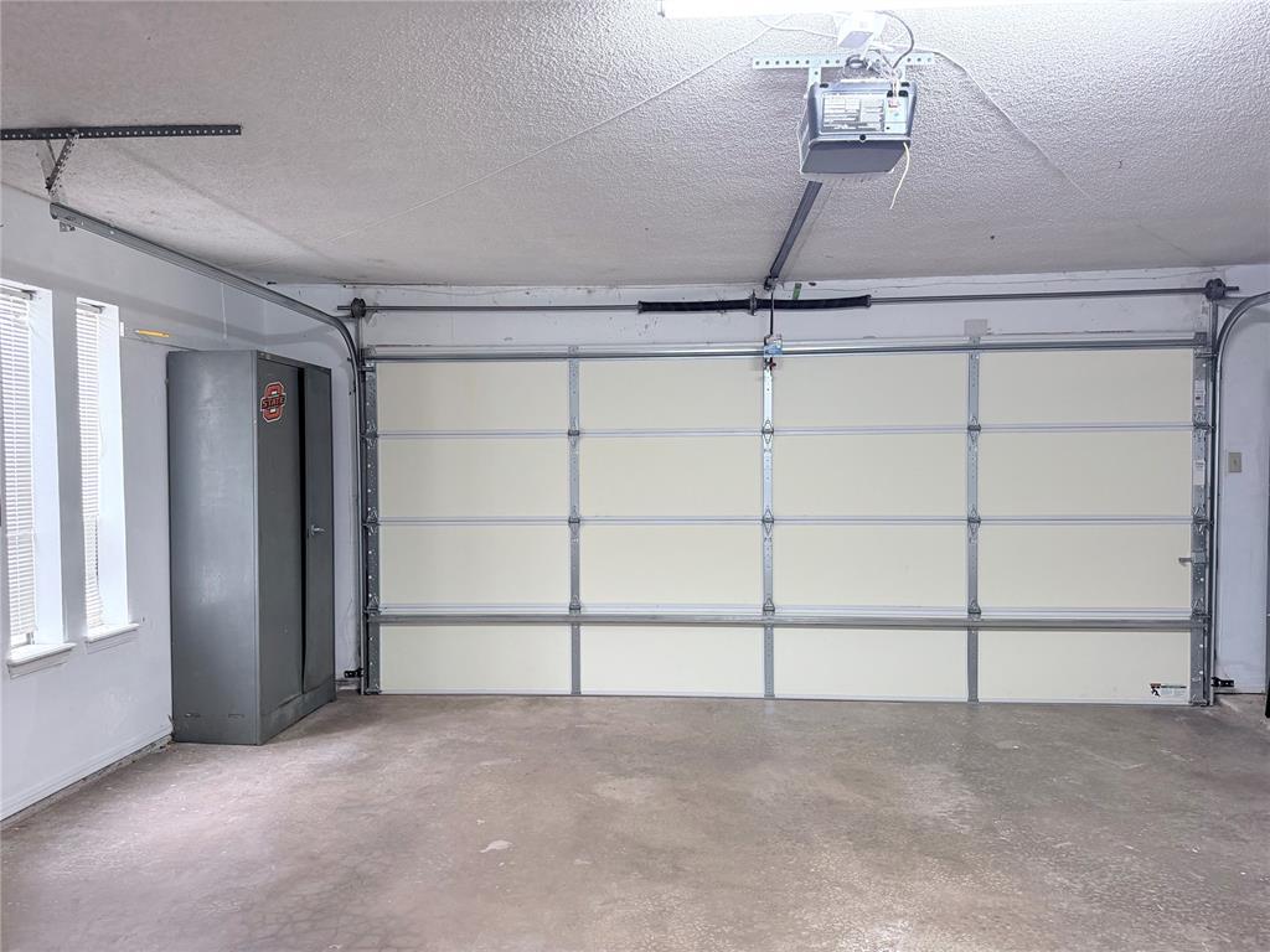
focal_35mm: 24
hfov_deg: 71.6
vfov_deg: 56.8
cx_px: 635
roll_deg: +0.5
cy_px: 476
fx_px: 881
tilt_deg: -2.5
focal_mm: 6.76
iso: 250
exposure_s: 1/60
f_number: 1.78
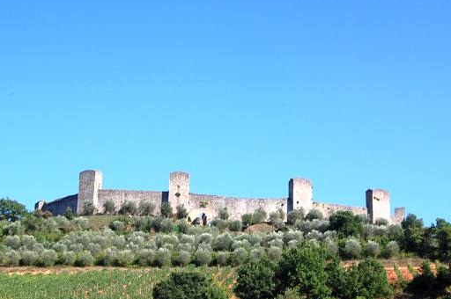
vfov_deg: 20.1
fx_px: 846
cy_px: 160
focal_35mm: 68
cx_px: 220
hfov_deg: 29.8
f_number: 10
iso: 200
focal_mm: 35
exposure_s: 1/250
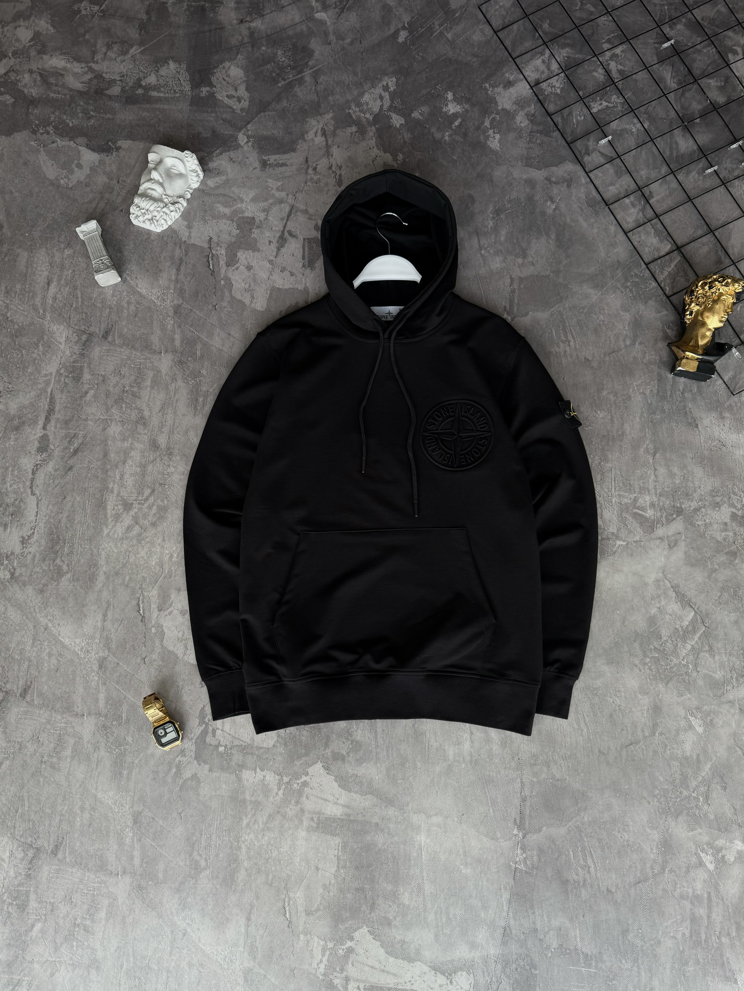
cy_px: 496
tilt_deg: -78.5
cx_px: 372
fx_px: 688
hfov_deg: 56.8
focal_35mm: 24
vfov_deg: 71.6
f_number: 1.78
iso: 80
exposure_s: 1/377
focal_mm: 6.76
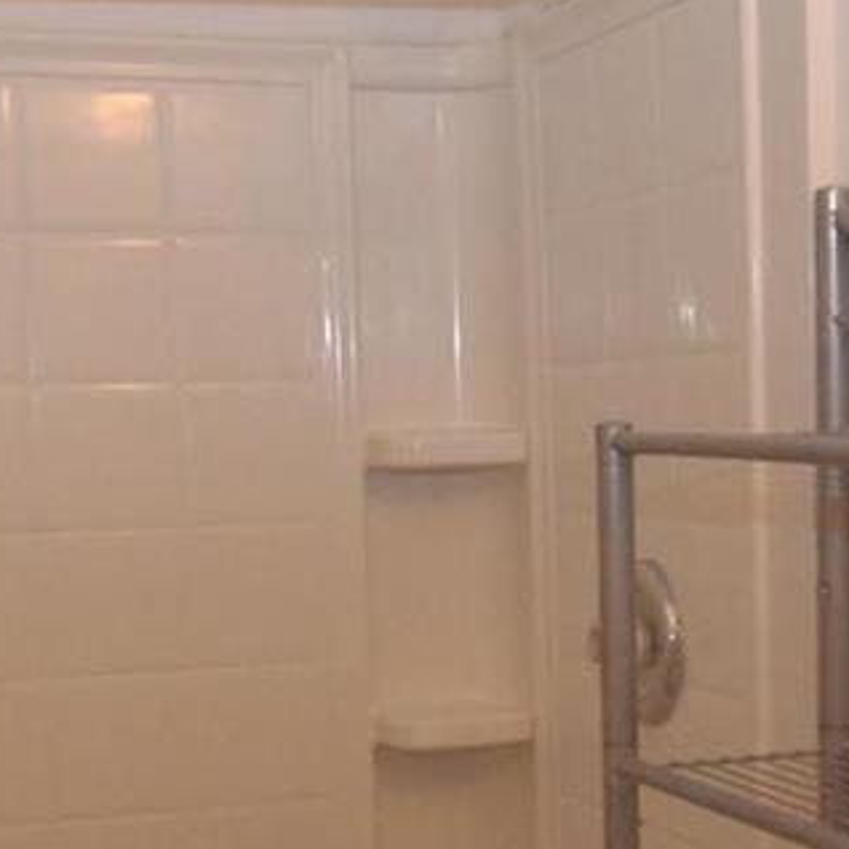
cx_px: 518
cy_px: 718
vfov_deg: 22.1
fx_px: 2137
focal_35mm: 77
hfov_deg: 22.4
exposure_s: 1/60
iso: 1000
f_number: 7.1
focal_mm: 12
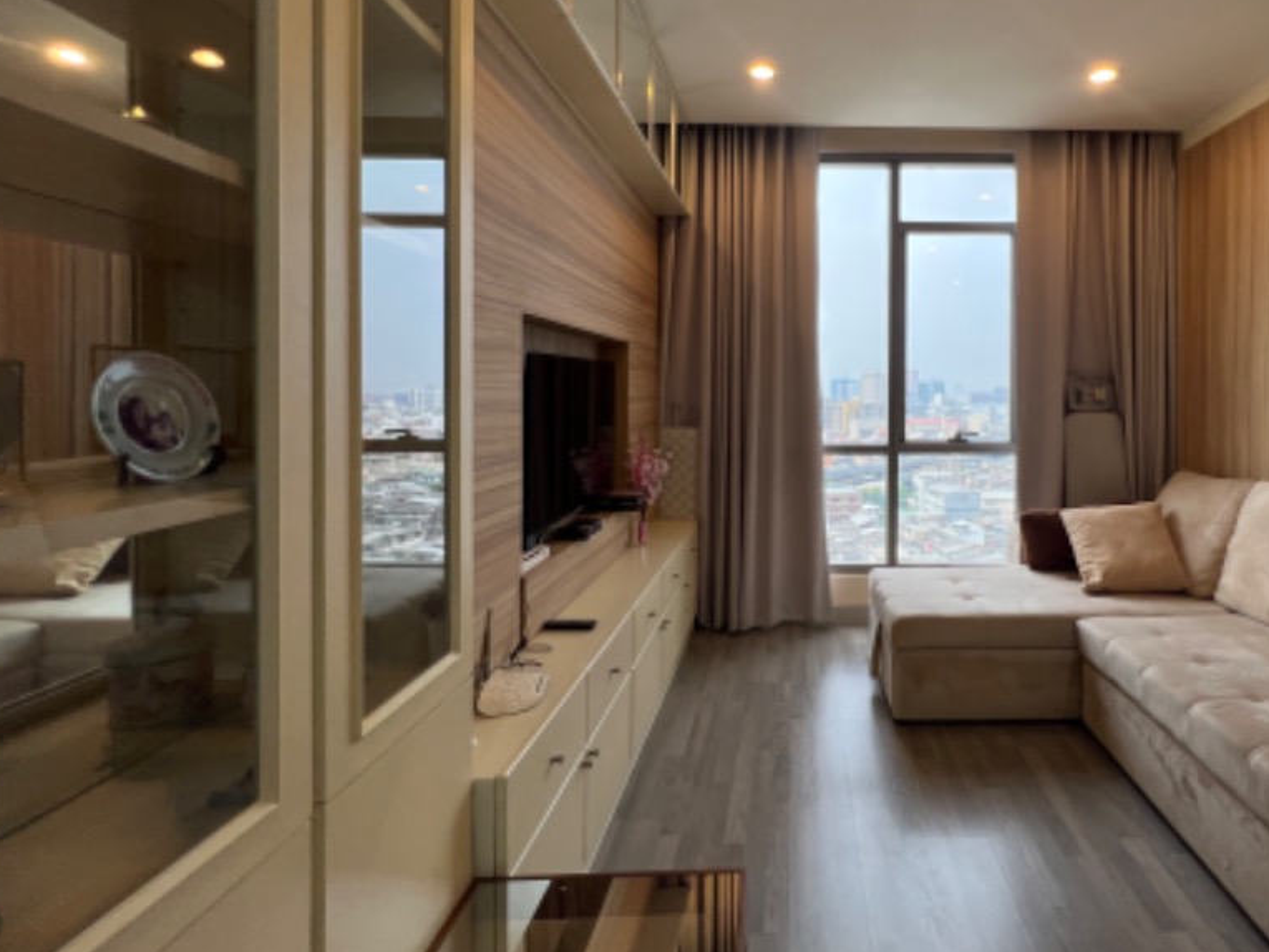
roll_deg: -0.6
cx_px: 806
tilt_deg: -1.1
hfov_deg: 88.9
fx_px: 623
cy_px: 400
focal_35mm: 17
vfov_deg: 74.2
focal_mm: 1.57
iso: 50
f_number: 1.8
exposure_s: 1/100
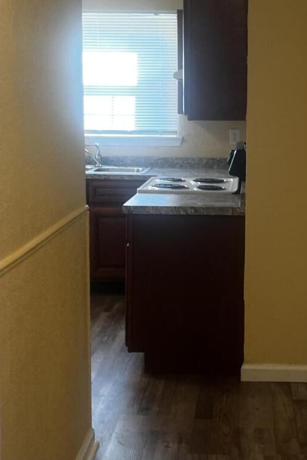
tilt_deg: -7.5
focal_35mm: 71
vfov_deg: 28.4
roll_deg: +2.2
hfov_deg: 19.1
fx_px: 908
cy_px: 184
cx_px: 218
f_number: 1.6
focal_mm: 5.1
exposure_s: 1/60
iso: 80
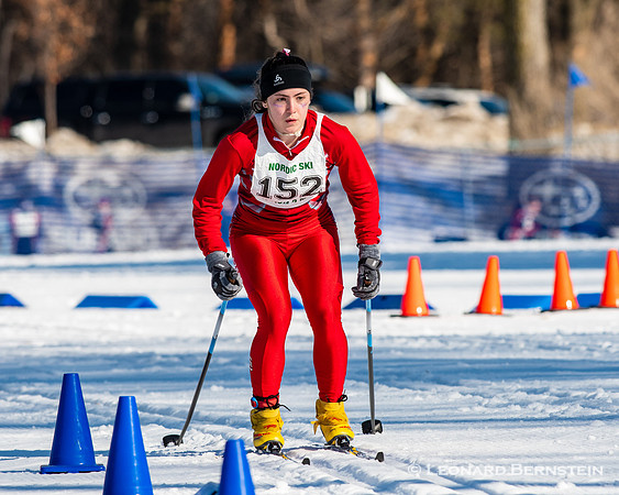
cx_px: 308
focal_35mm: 511
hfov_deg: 3.8
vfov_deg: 3.0
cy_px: 250
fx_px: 9362
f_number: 6.3
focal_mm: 300
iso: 400
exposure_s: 1/2000
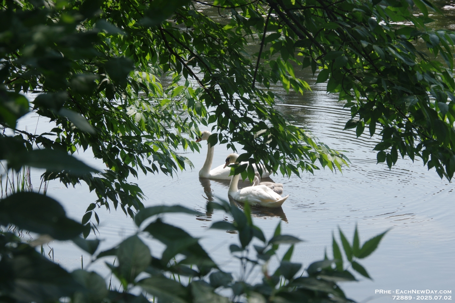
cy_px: 152
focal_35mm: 102
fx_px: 1288
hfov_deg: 20.0
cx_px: 228
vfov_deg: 13.4
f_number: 11
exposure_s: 1/250
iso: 200
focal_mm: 68
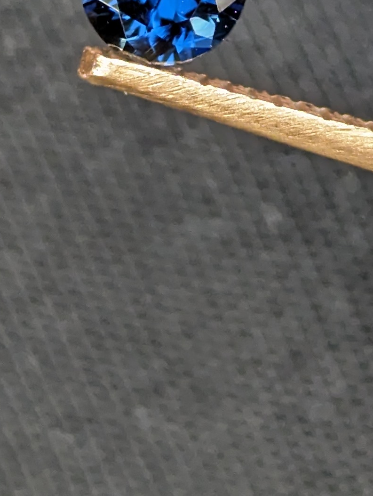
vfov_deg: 10.5
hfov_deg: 8.0
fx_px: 2665
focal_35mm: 186
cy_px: -13
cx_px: 151
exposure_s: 1/142
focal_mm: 6.81
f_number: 1.85
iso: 169
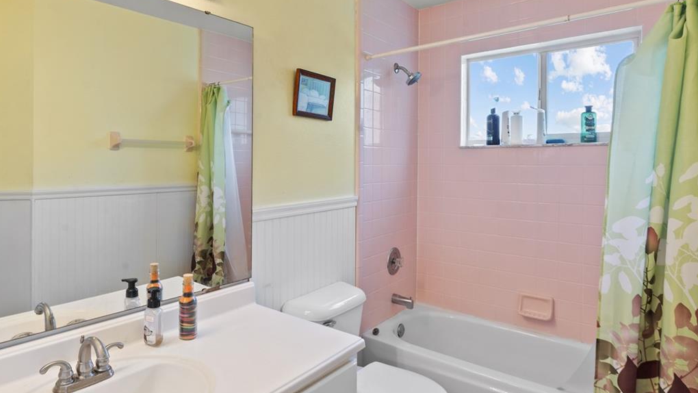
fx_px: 426
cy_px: 182
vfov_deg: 49.5
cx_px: 270
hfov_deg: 77.5
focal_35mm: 23
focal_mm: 14
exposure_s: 1/3
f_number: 11
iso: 160
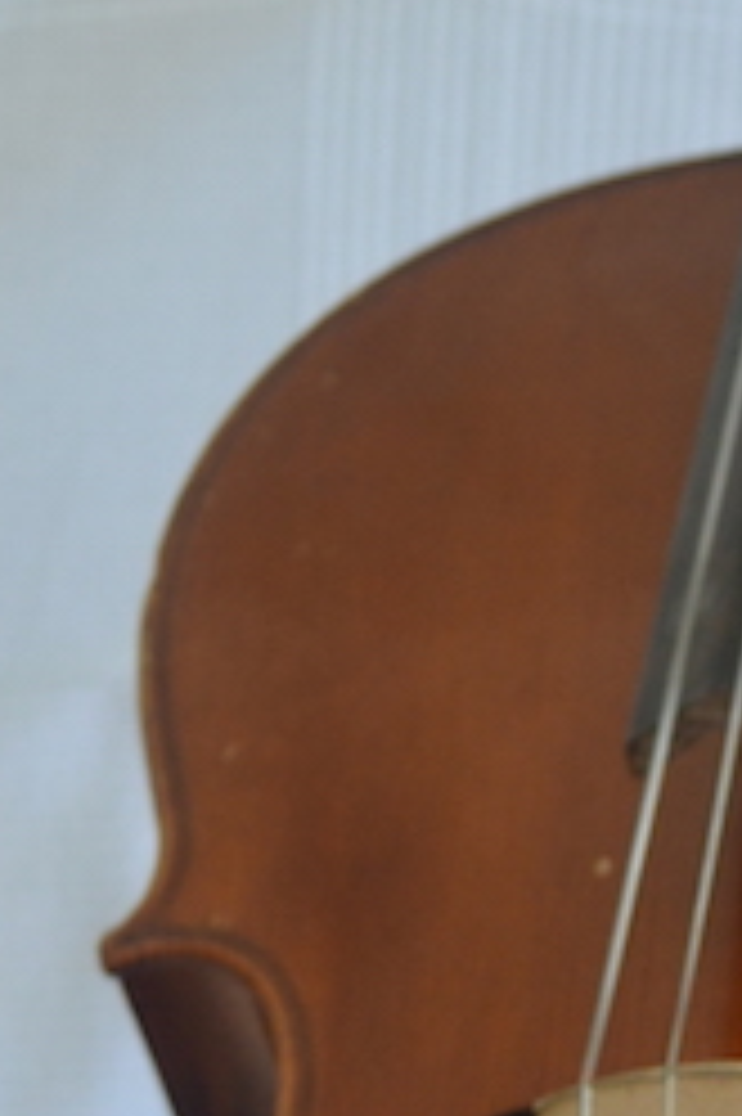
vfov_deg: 13.6
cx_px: 904
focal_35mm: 144
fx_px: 4458
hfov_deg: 9.4
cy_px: 1552
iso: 400
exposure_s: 1/60
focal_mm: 22
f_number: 3.8
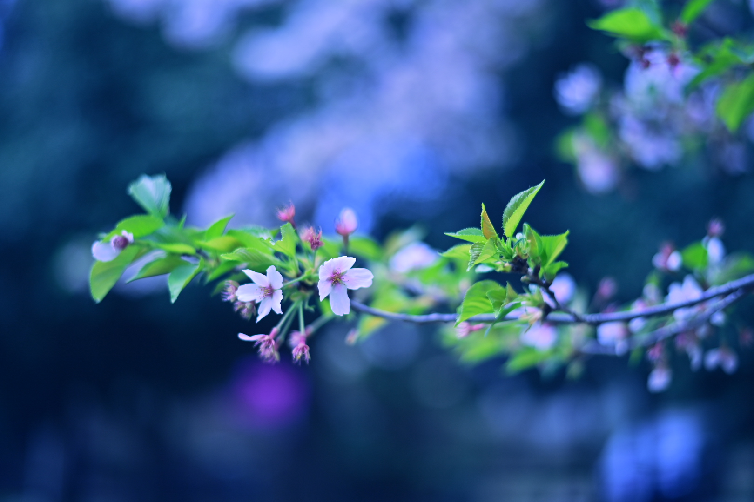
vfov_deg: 27.0
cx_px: 377
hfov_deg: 39.6
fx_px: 1047
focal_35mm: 50
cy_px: 251
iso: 100
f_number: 1.8
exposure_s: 1/1600
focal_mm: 50
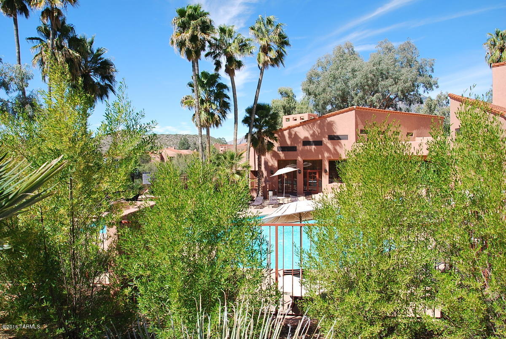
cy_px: 170
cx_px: 253
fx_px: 380
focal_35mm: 27
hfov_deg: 67.3
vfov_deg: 48.1
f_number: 7.1
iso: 100
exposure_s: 1/200
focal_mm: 18
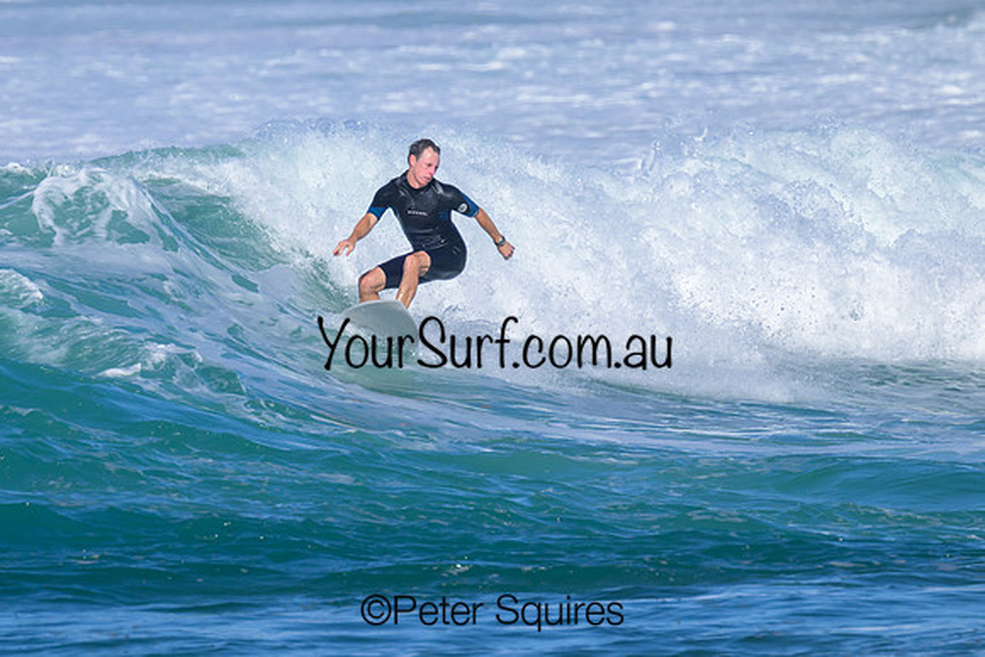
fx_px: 23554
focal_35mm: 861
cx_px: 390
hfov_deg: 2.4
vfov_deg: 1.6
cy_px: 250
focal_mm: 640
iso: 800
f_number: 11
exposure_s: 1/2000
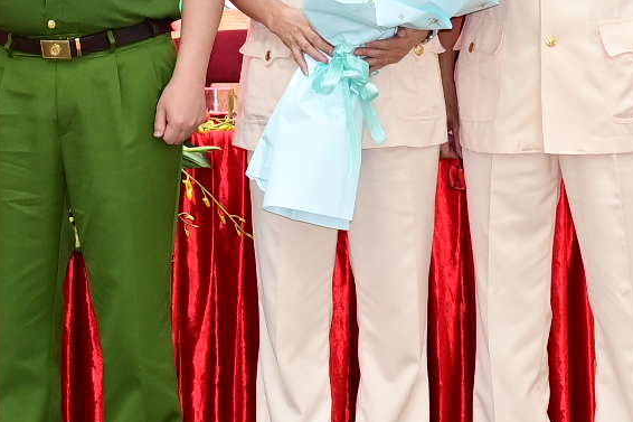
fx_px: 3287
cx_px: -49
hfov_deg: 10.9
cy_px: -144
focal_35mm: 187
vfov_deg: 7.3
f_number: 4
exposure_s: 1/100
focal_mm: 35
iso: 1600
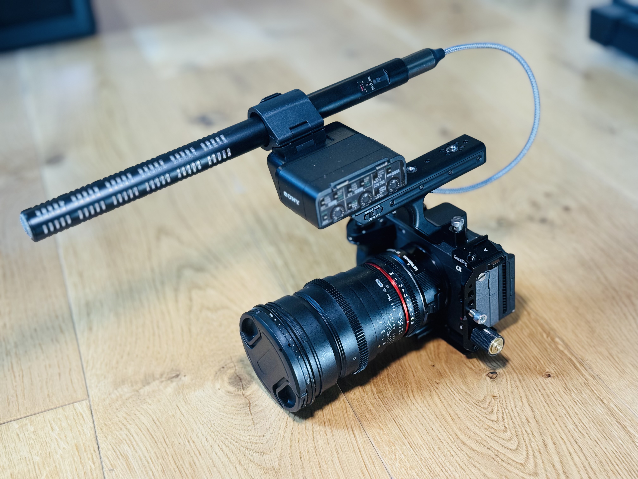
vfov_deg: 30.3
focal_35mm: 48
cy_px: 240
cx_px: 319
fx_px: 885
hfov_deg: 39.7
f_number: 1.78
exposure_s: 1/50
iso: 125
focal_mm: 6.76
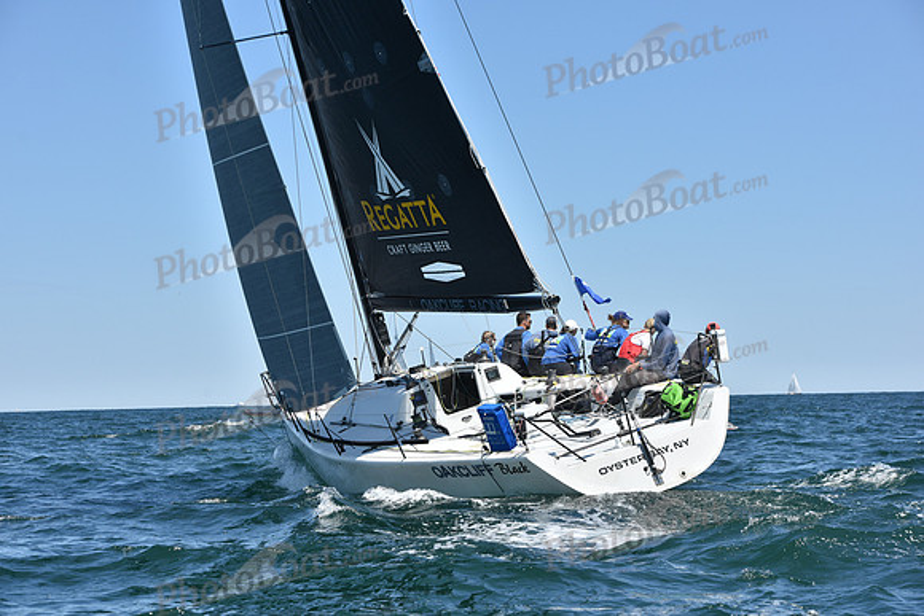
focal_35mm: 100
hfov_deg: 20.4
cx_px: 462
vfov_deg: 13.7
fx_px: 2567
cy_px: 308
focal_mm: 100
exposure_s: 1/1000
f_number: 8
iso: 250
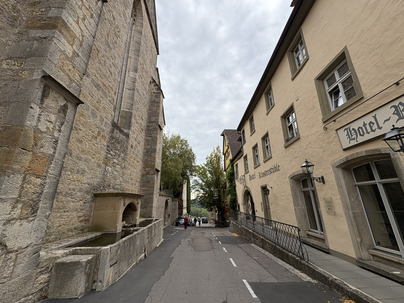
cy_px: 152
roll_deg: +1.8
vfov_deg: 85.7
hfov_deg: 102.1
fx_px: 163
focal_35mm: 14
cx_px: 202
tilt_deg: +17.9
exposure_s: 1/1217
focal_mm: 2.22
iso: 50
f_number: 2.2
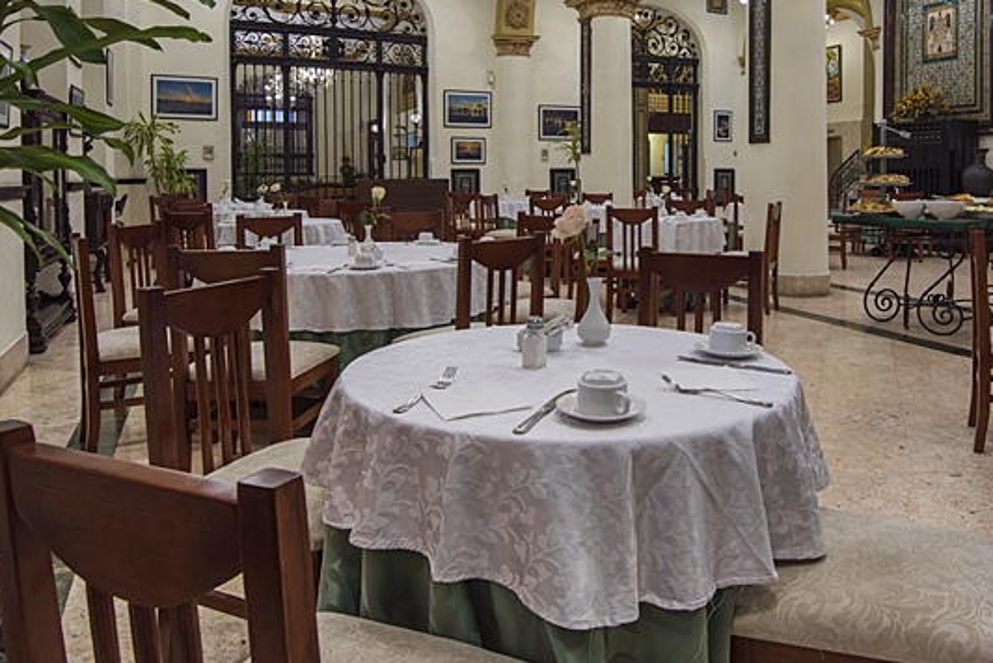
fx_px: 745
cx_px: 605
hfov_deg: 66.6
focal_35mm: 27
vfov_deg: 46.8
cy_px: 196
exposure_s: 4
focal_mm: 16
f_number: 9
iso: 50
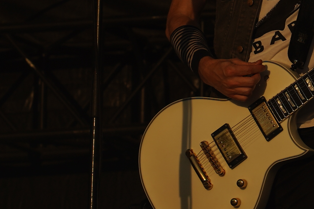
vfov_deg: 2.7
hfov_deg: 4.0
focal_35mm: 509
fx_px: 4439
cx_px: 429
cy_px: -26
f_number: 8
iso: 100
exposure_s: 1/1000
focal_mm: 105
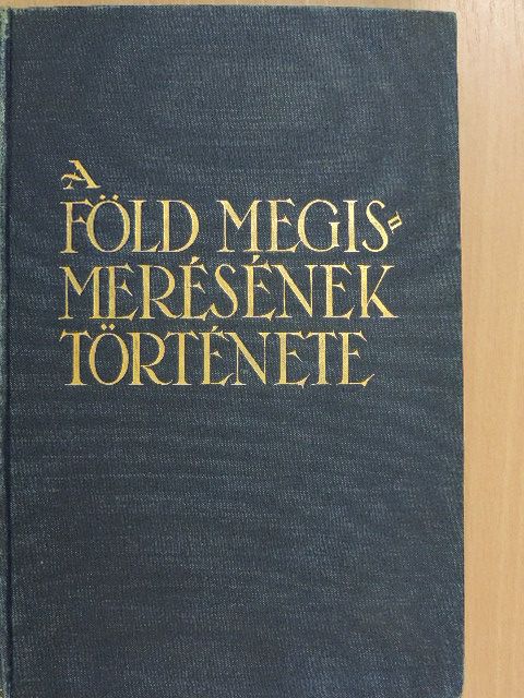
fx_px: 1009
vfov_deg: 38.2
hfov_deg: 29.1
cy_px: 349
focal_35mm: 50
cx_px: 262
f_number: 3.6
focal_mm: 8.9
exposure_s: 1/60
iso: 1600
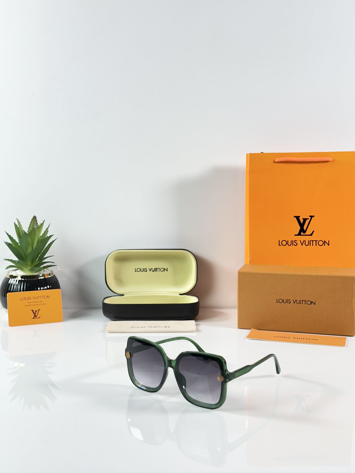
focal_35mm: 48
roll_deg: +0.1
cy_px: 236
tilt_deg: -7.2
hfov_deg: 30.3
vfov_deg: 39.7
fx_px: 656
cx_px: 178
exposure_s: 1/100
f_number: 1.78
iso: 80
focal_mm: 6.86
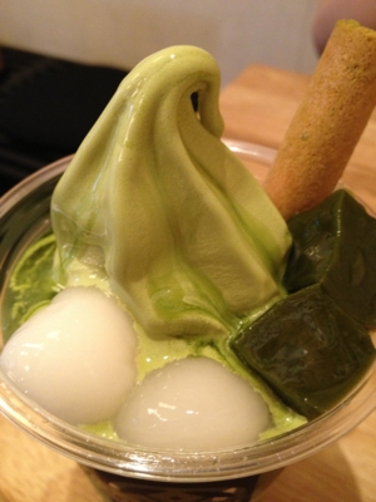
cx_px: 188
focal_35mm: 35
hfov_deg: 40.7
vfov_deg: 52.6
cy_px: 251
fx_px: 507
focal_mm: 4.28
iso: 320
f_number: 2.4
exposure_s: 1/20
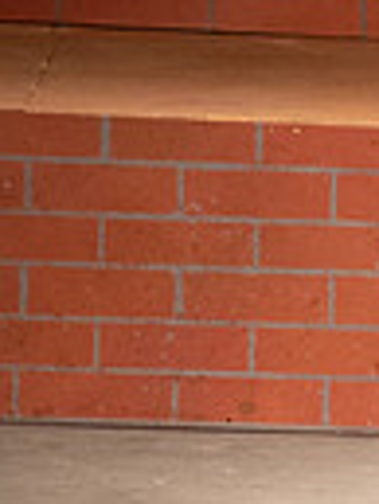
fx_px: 20112
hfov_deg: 1.1
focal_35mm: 1380
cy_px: 180
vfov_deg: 1.4
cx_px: 1125
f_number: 6.3
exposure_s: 1/160
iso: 6400
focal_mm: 320
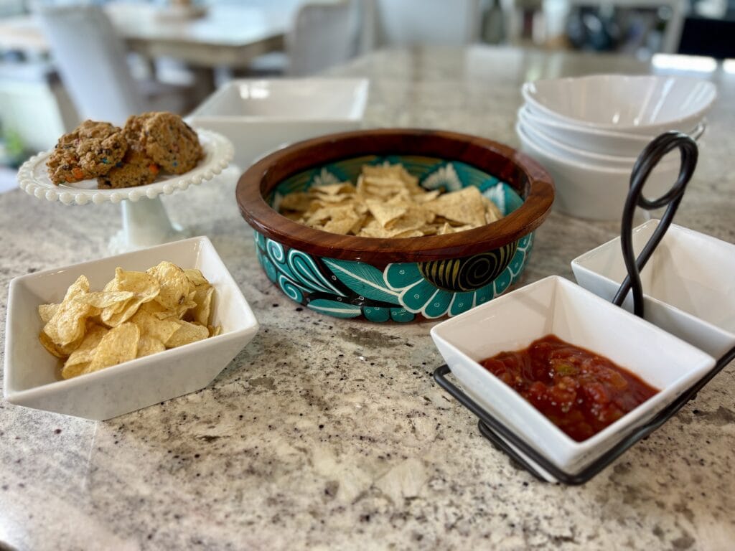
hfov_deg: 67.3
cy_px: 276
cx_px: 368
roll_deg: +1.6
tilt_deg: -31.2
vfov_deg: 53.1
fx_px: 552
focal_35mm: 26
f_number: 1.6
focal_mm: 5.96
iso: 125
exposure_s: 1/60
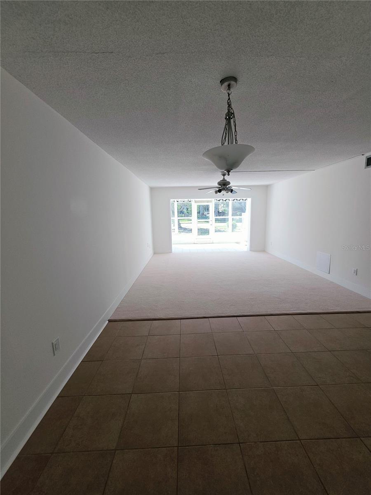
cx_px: 186
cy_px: 248
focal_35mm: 13
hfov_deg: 89.9
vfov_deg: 106.2
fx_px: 186
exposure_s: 1/120
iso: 20
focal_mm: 2.2
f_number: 1.9
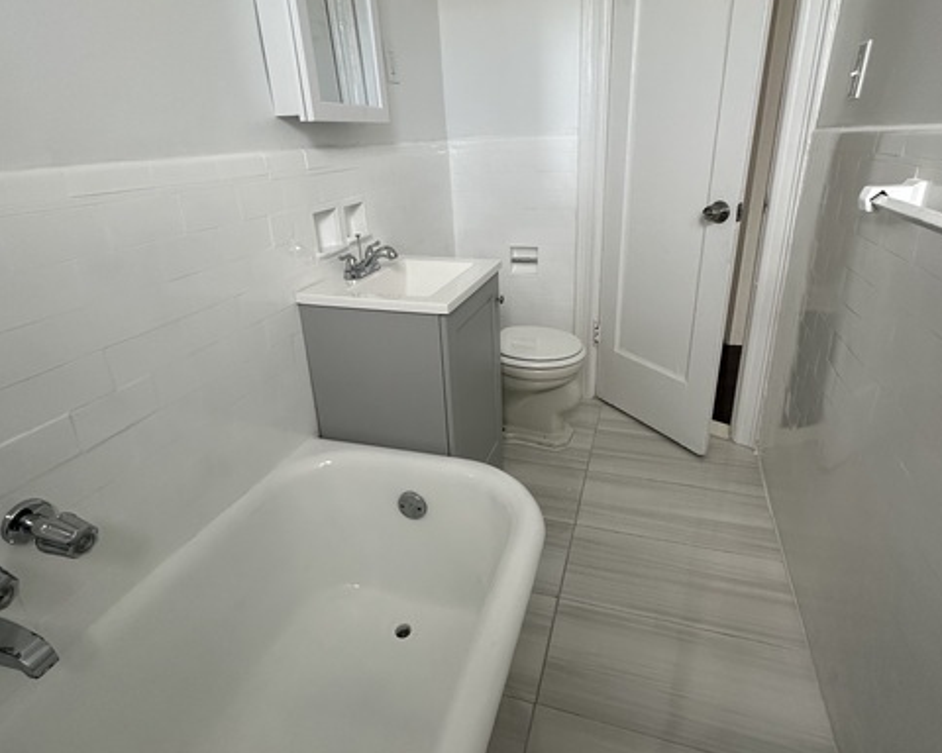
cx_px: 489
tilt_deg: -22.2
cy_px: 340
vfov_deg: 70.7
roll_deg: +1.8
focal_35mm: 19
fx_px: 530
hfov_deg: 83.2
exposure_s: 1/99
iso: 160
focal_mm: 2.22
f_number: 2.2
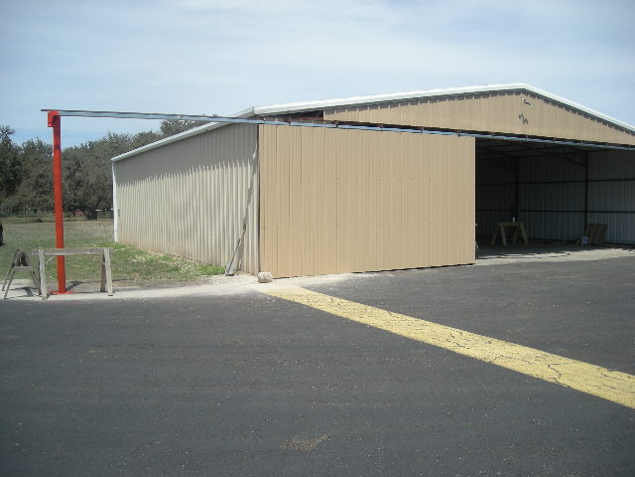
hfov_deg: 52.6
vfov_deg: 40.7
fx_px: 642
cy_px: 238
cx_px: 318
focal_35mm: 35
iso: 50
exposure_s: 1/255
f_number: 5.7
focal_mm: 5.7
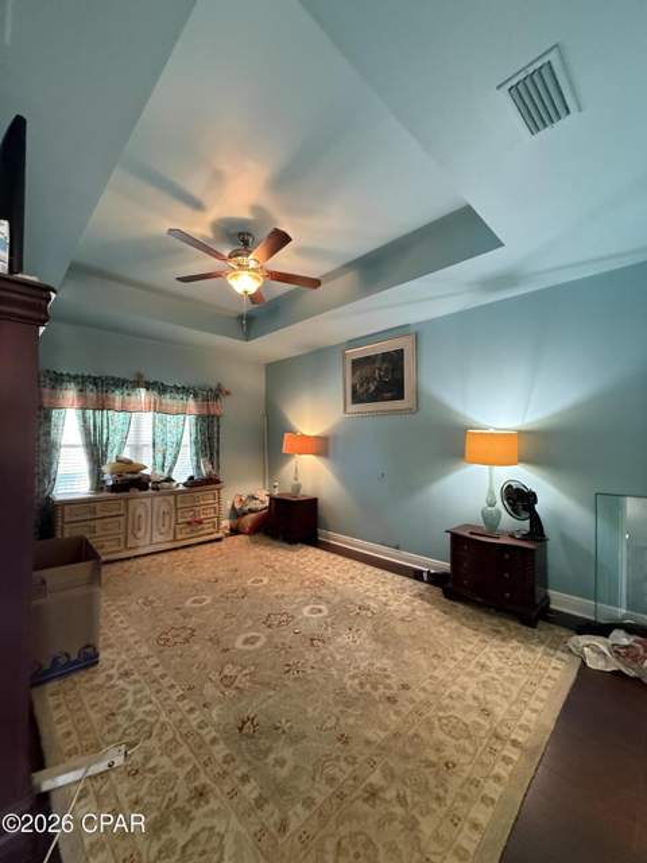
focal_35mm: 14
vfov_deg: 102.1
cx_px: 324
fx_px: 349
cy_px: 432
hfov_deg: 85.7
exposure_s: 1/60
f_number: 2.2
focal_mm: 2.22
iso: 640
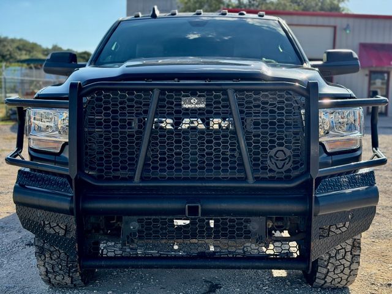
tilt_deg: -4.2
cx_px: 196
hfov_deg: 39.7
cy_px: 147
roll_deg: -1.1
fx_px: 544
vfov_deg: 30.3
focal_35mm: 48
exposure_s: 1/1575
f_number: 1.78
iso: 100
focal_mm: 6.76
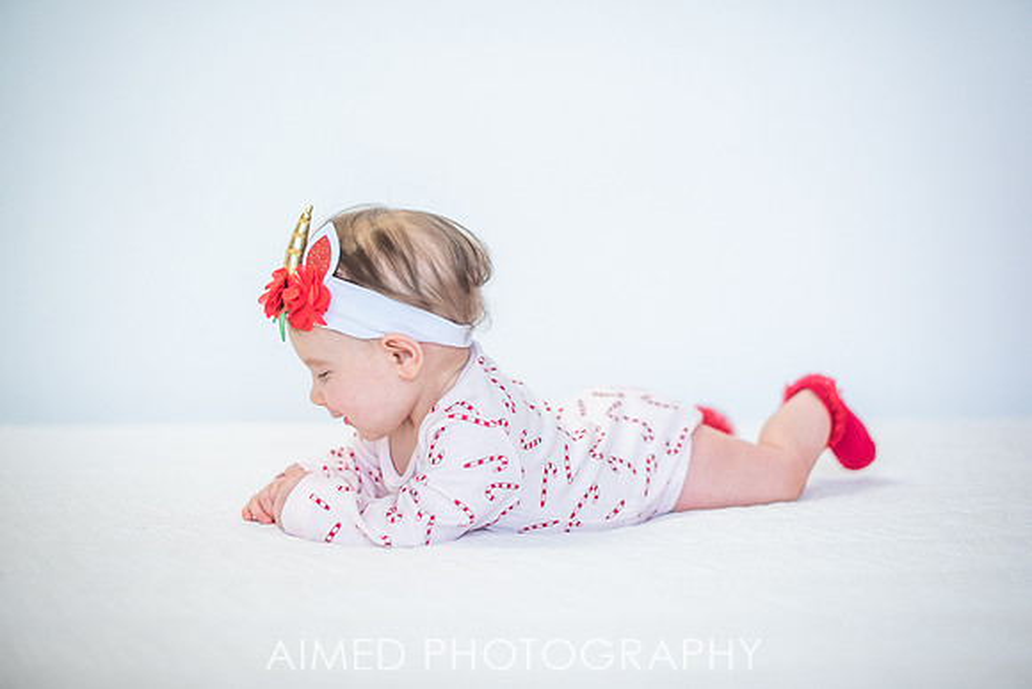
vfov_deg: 25.3
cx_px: 538
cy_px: 330
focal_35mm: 53
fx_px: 1531
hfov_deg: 37.2
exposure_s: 1/250
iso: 500
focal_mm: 50
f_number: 2
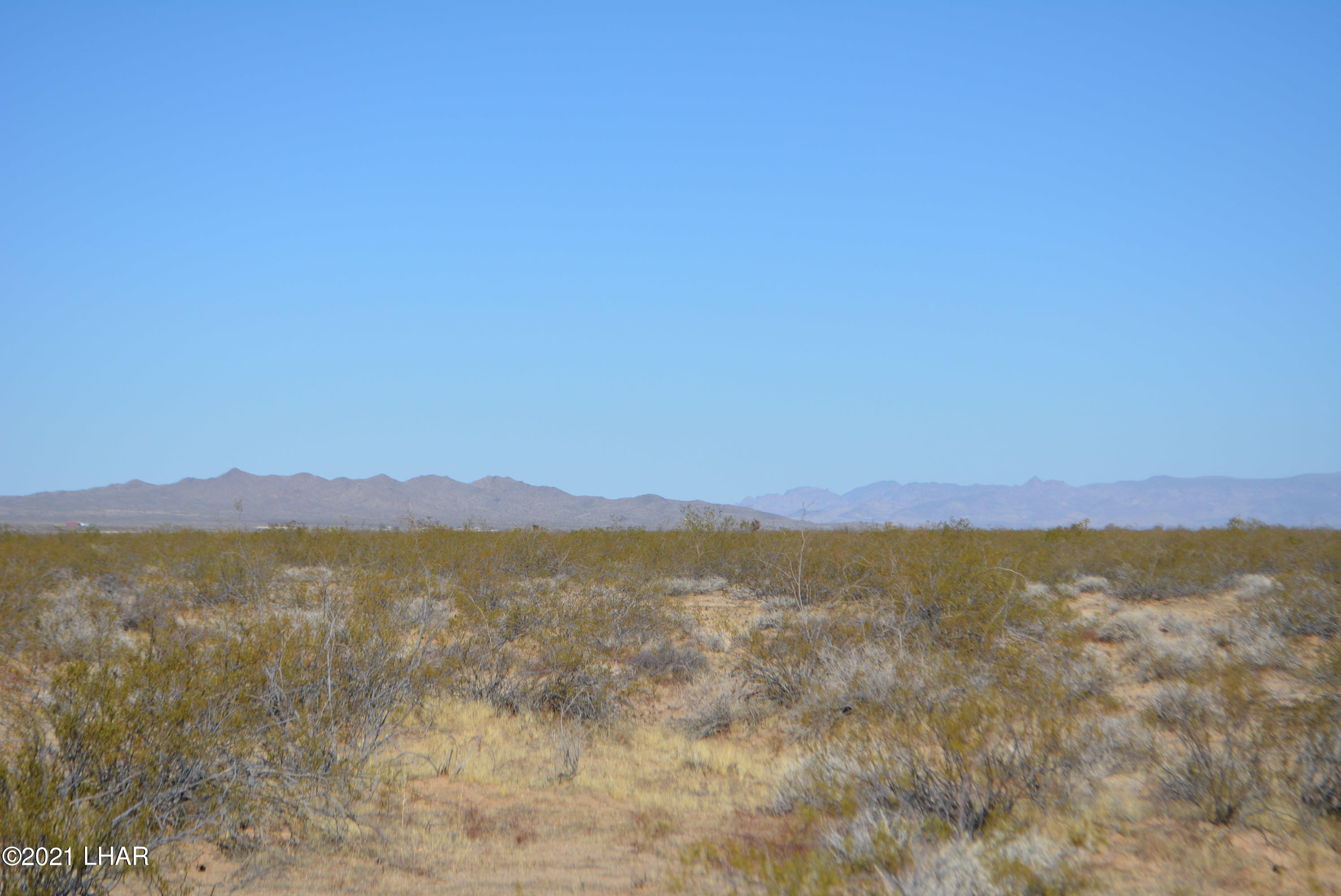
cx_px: 670
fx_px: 3075
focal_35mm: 82
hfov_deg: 24.6
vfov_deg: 16.6
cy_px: 448
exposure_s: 1/2000
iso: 400
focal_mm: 55
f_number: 8
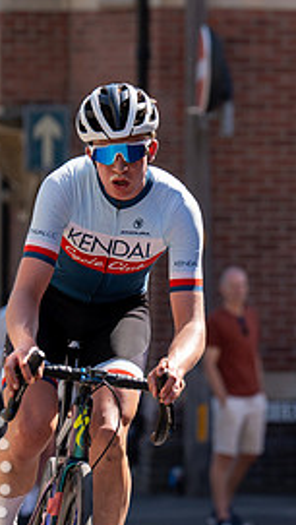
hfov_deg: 3.5
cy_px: 277
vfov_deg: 6.2
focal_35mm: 350
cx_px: 89
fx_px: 4870
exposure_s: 1/1000
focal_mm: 125
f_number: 3.5
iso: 160
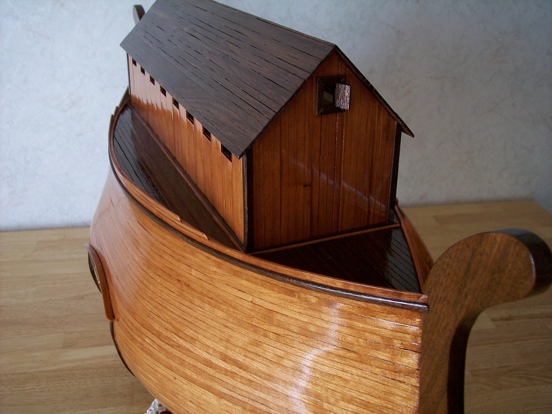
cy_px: 207
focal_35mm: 39
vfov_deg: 36.8
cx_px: 276
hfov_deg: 47.9
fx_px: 622
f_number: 3.4
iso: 140
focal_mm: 8
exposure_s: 1/30
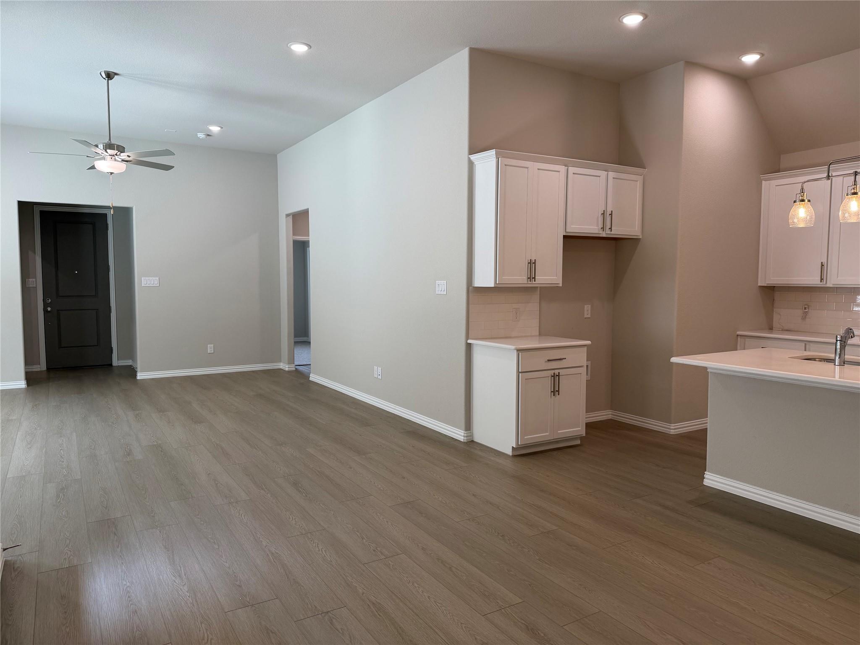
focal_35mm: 24
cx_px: 430
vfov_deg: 56.8
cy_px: 322
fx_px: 596
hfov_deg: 71.6
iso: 100
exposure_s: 1/157
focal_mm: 6.76
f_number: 1.78
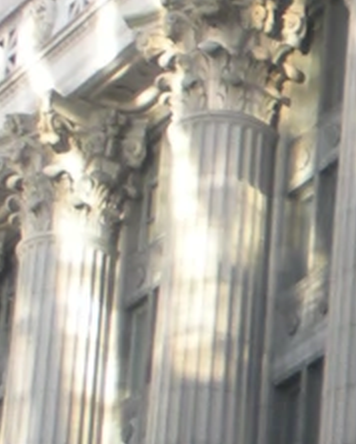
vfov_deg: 7.1
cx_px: 848
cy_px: 541
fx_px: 3551
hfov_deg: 5.5
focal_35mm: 270
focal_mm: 6.3
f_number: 3.5
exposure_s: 1/75
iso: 64
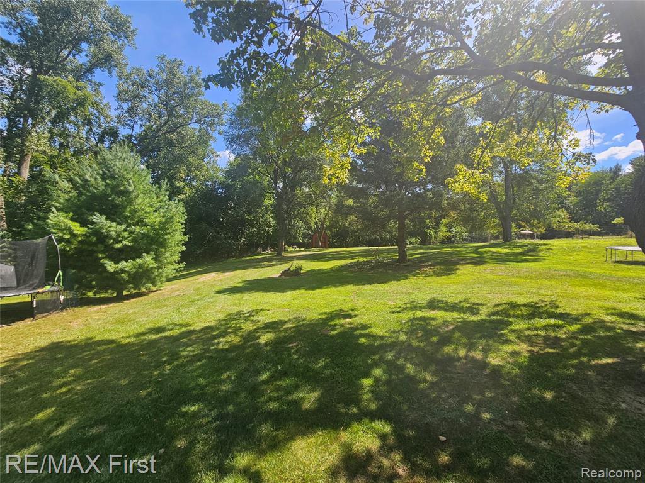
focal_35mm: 13
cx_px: 322
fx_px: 242
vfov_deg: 89.9
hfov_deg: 106.2
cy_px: 242
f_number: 2.2
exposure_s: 1/912
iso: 50
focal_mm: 2.2
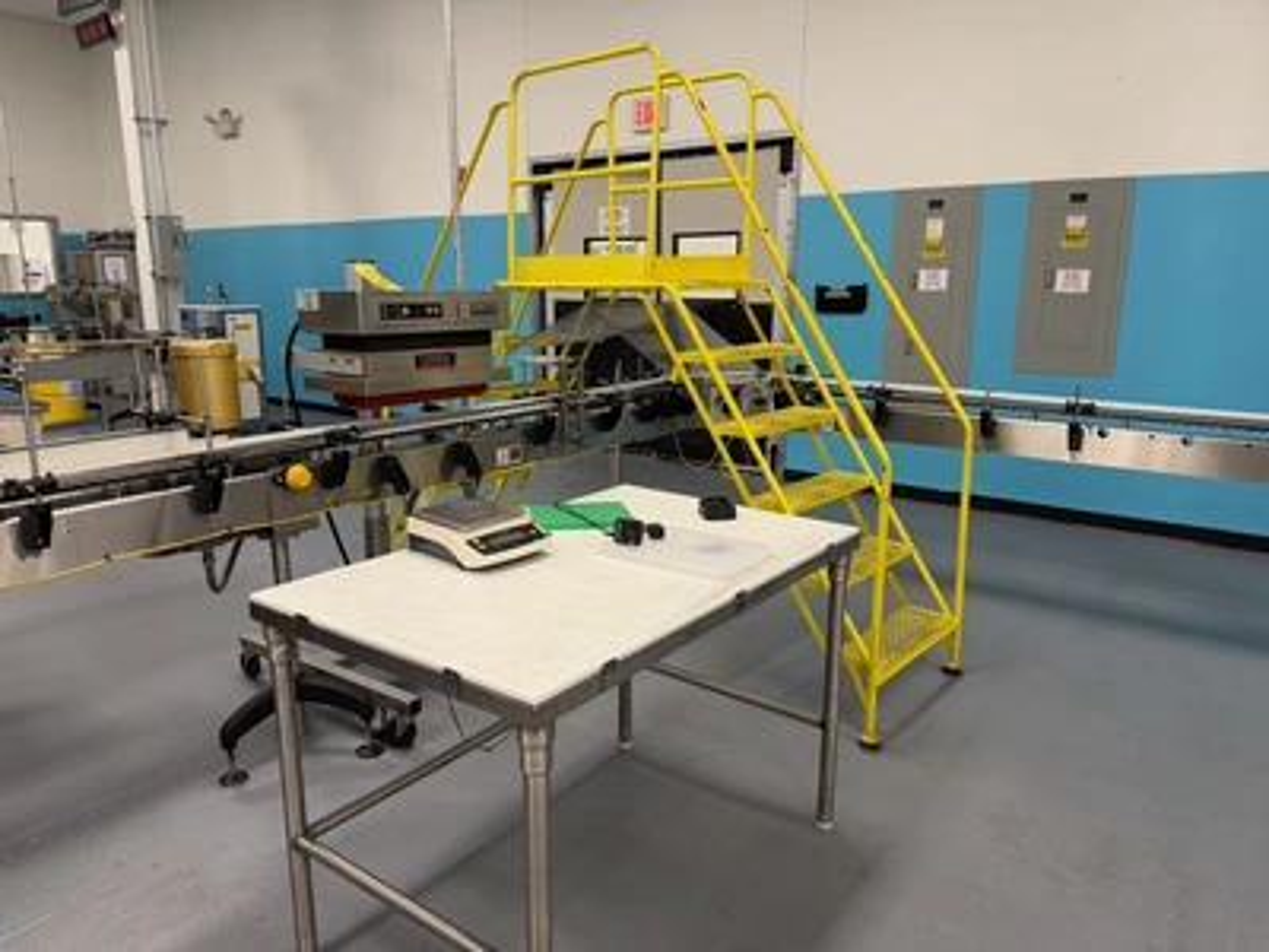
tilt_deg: -13.1
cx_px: 634
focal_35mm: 24
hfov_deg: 71.6
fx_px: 880
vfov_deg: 56.8
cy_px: 476
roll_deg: -0.1
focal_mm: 6.76
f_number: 1.78
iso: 160
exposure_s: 1/60
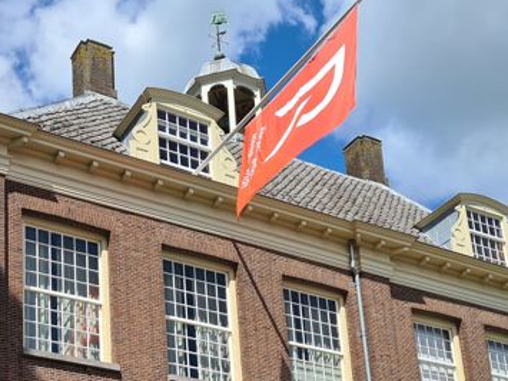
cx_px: 145
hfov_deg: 29.5
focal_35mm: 65
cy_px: 455
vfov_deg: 21.0
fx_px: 954
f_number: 1.8
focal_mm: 5.4
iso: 50
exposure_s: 1/2520
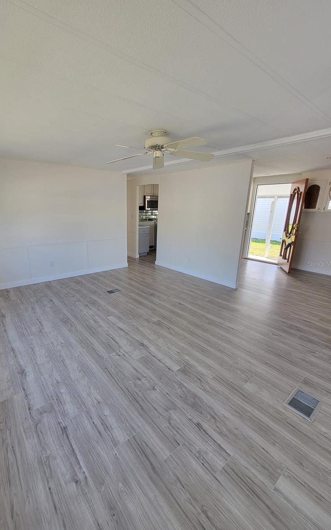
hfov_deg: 78.0
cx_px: 137
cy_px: 263
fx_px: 202
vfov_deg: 105.3
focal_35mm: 14
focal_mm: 2.2
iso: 50
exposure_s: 1/60
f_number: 2.2
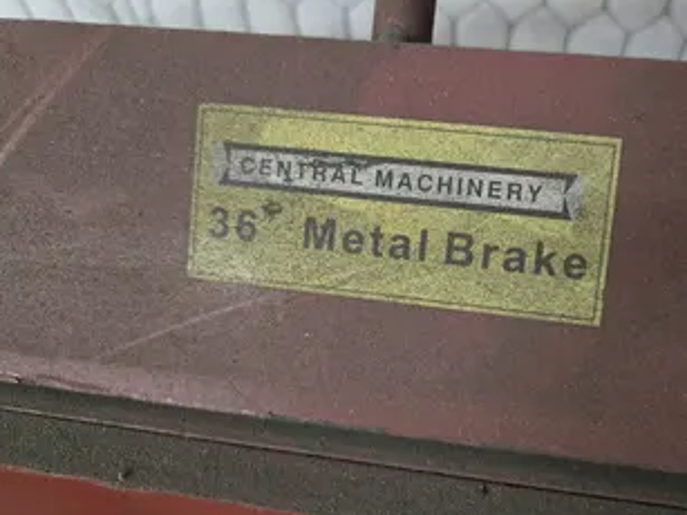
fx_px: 595
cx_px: 403
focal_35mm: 30
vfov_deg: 46.7
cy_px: 244
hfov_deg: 59.6
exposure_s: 1/60
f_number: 1.8
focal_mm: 5.4
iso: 1000
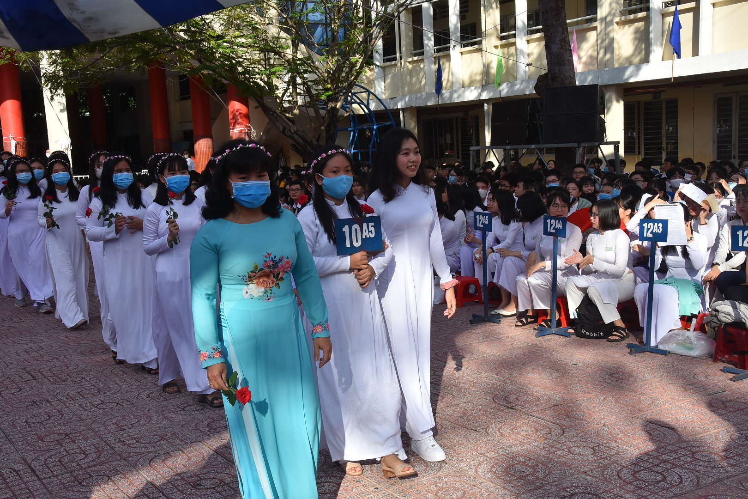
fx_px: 841
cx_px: 374
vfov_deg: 33.0
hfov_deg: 47.9
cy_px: 250
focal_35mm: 40
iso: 200
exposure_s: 1/200
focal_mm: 27
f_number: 13
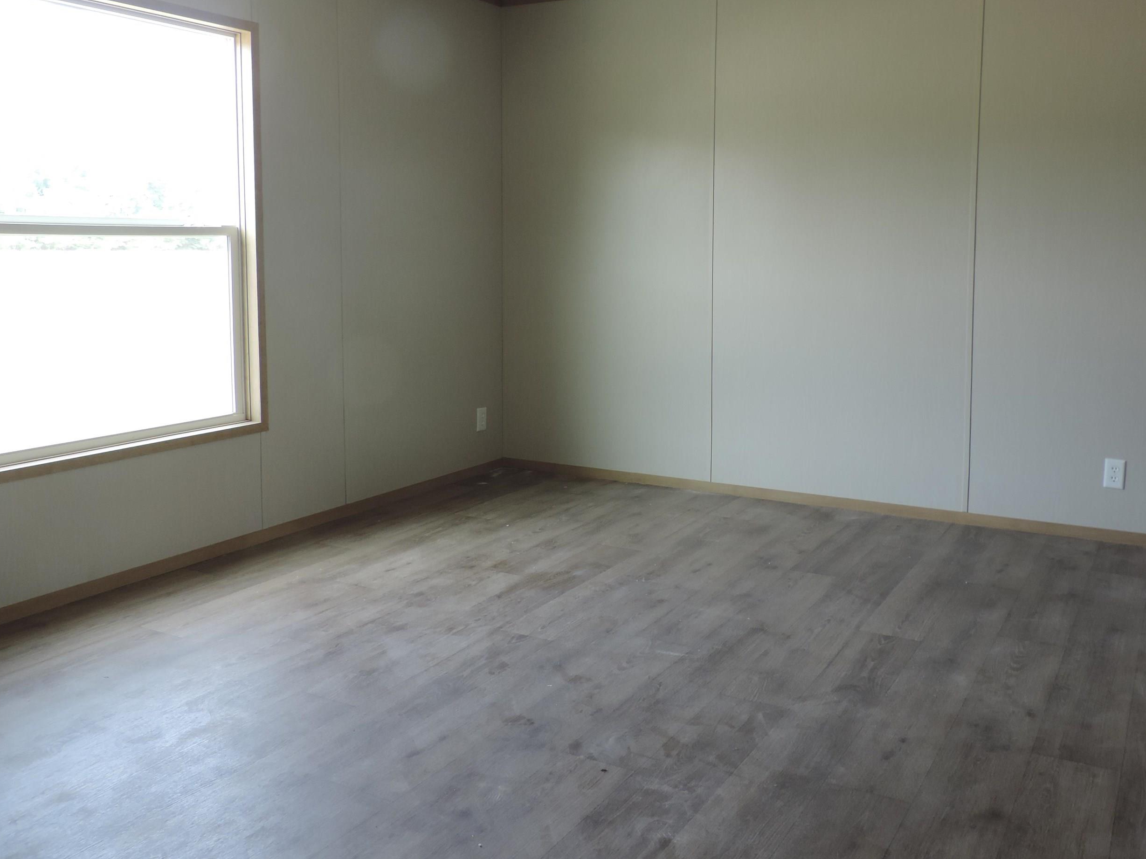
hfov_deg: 59.4
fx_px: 993
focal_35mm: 30
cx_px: 694
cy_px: 333
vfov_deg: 46.5
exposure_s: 1/30
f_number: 3
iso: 110
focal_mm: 4.3
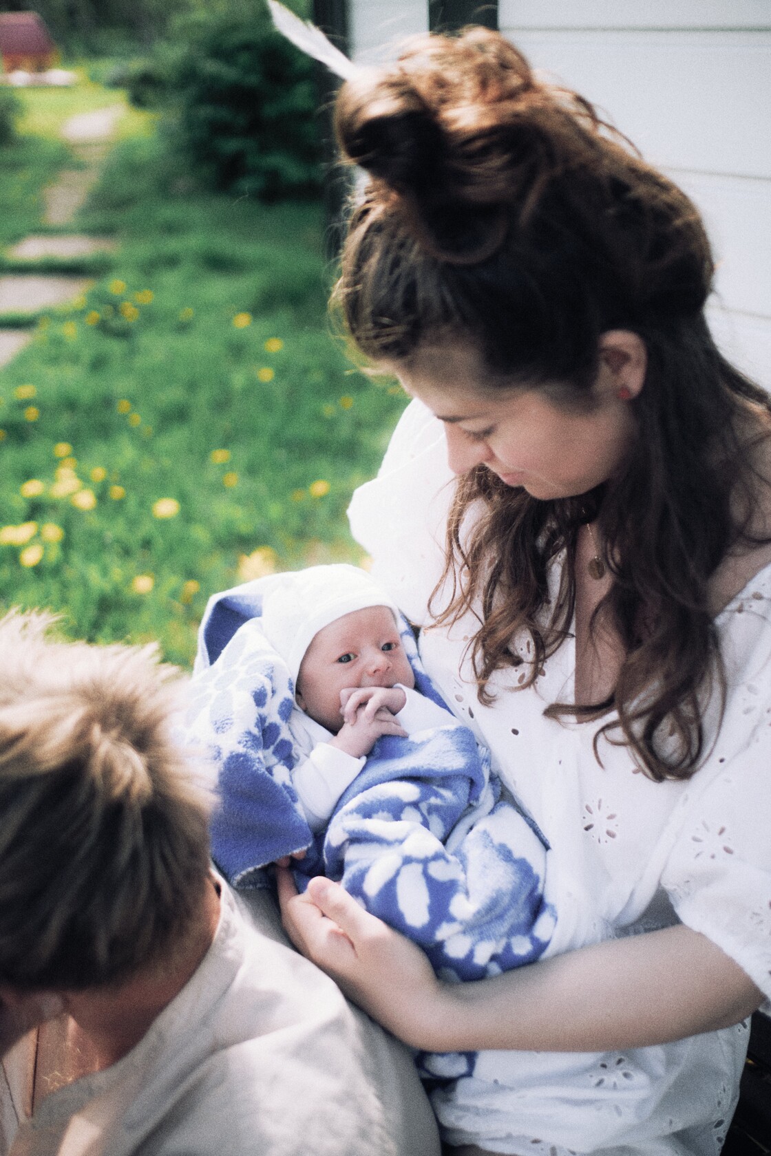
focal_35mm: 35
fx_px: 1124
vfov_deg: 54.4
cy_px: 578
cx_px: 386
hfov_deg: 37.9
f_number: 1.4
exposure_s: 1/1000
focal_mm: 23
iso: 160
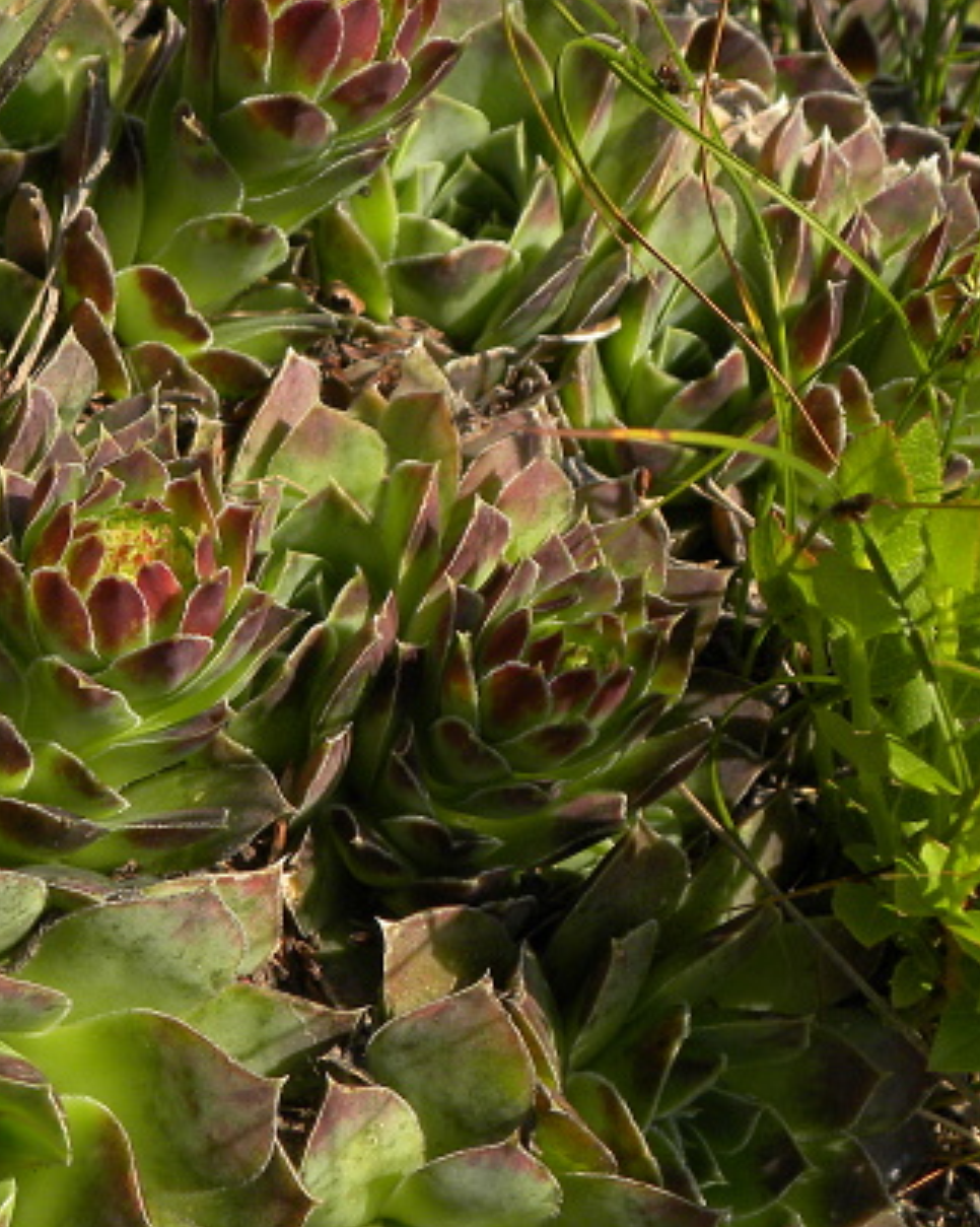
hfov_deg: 12.0
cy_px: 548
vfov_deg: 15.0
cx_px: 122
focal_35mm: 128
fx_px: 4644
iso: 100
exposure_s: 1/640
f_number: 4
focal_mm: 11.8
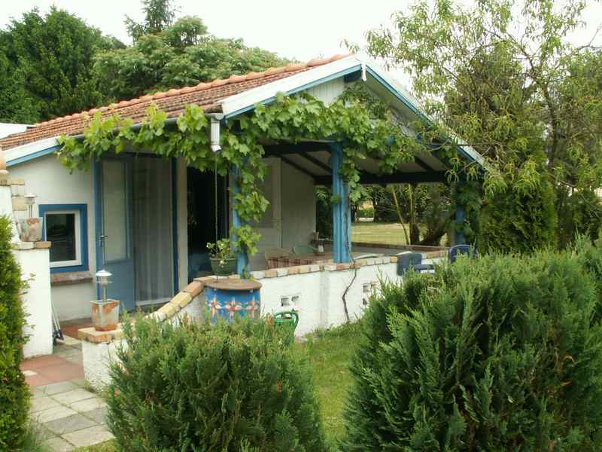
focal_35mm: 35
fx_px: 609
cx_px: 301
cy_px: 226
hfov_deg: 52.6
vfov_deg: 40.7
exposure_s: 1/50
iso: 50
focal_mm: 5.86
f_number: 7.1
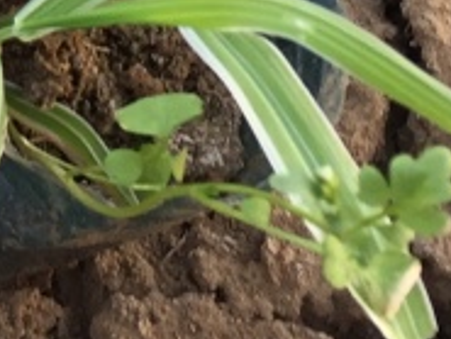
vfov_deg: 8.3
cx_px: -224
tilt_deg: -52.0
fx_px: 2177
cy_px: -423
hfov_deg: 11.4
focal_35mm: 167
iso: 32
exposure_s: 1/100
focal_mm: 4.15
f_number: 2.2
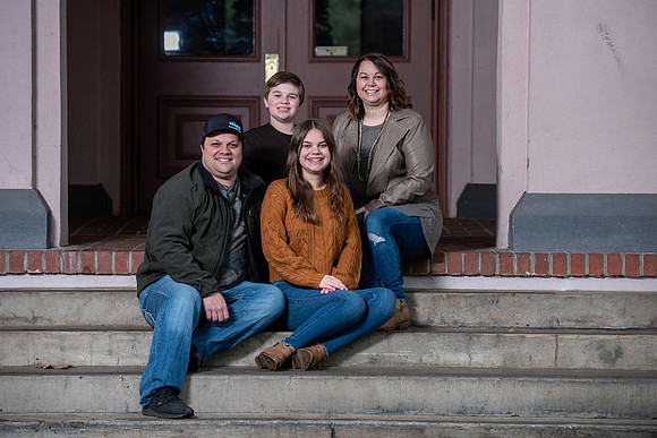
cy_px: 219
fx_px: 2502
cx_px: 328
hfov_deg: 15.0
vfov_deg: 10.0
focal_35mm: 137
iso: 200
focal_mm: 135
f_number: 4
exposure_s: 1/125
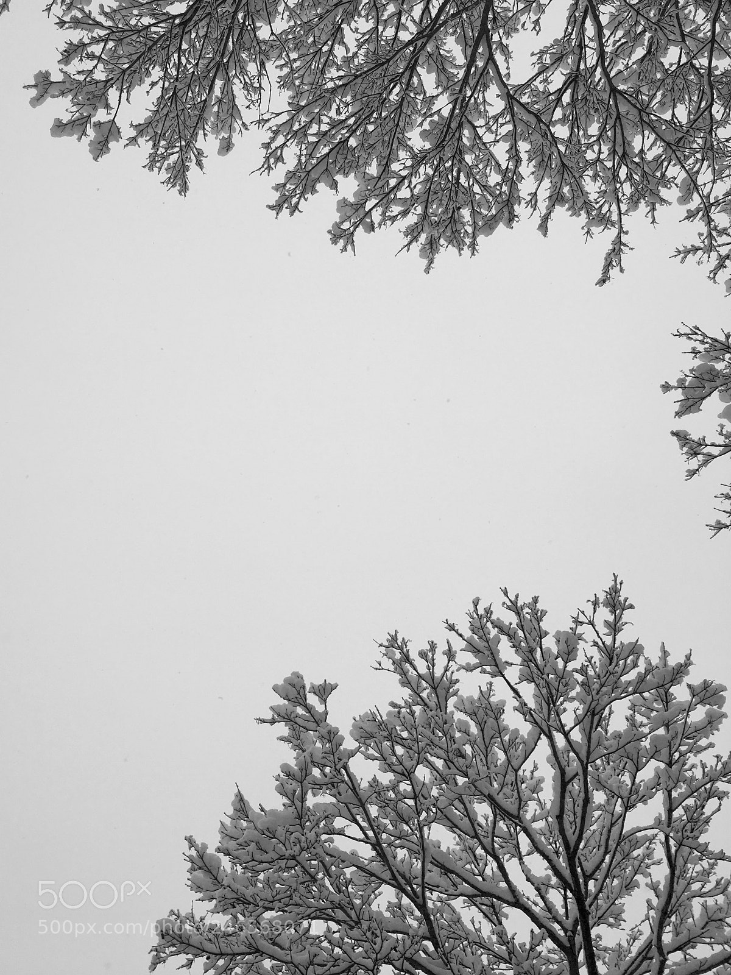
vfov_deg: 61.7
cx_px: 366
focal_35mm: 29
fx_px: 817
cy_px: 488
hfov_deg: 48.2
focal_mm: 4.15
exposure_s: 1/527
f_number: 2.2
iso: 25
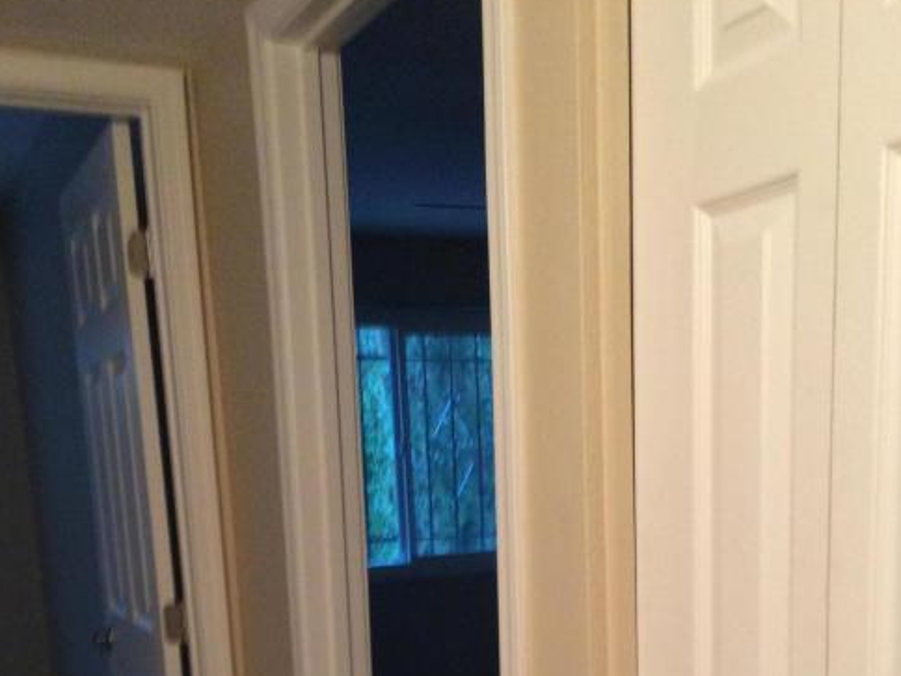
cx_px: 475
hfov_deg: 41.2
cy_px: 702
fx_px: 1197
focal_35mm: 46
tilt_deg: -13.6
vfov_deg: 29.1
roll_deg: +2.9
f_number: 2.2
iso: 250
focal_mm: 4.15
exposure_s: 1/30
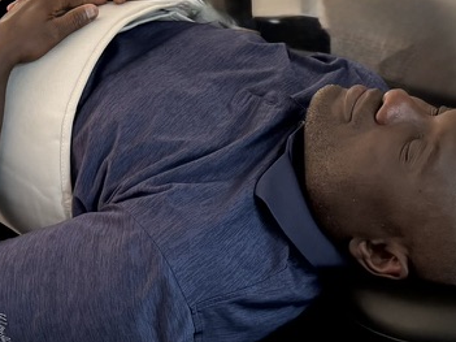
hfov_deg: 26.6
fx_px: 922
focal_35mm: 70
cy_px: 70
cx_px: 27
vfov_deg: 20.8
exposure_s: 1/30
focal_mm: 6.76
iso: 800
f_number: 1.78
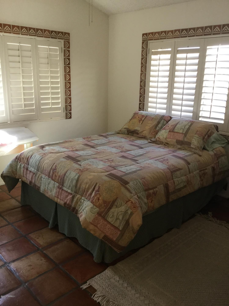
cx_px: 114
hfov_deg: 45.4
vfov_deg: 58.4
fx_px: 273
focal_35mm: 31
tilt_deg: -16.8
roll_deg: -2.2
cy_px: 153
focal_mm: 3.3
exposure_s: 1/30
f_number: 2.4
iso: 80
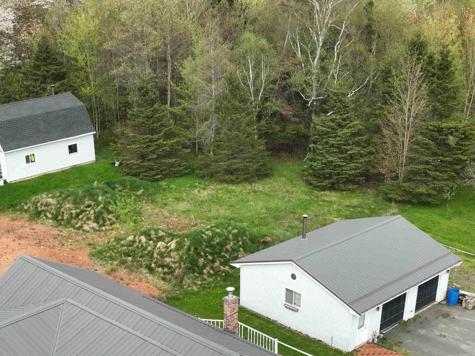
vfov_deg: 25.7
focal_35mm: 53
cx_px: 245
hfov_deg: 36.2
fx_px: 727
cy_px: 378
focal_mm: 12.29
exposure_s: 1/200
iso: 100
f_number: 5.6
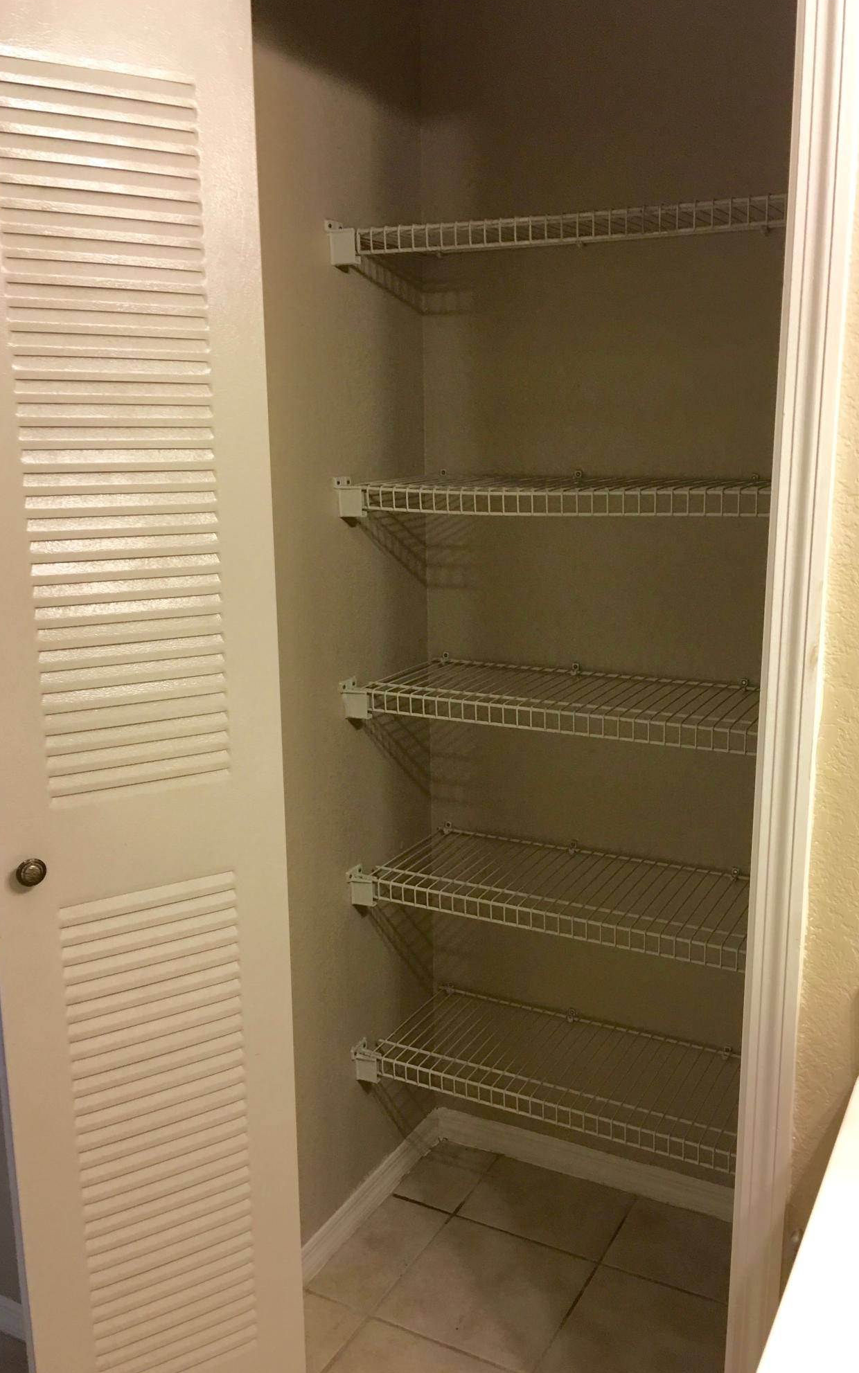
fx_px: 1161
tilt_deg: -12.6
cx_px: 481
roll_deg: -0.2
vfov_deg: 61.2
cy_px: 682
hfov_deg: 40.5
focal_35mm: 31
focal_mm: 4.15
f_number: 2.2
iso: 50
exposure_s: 1/15
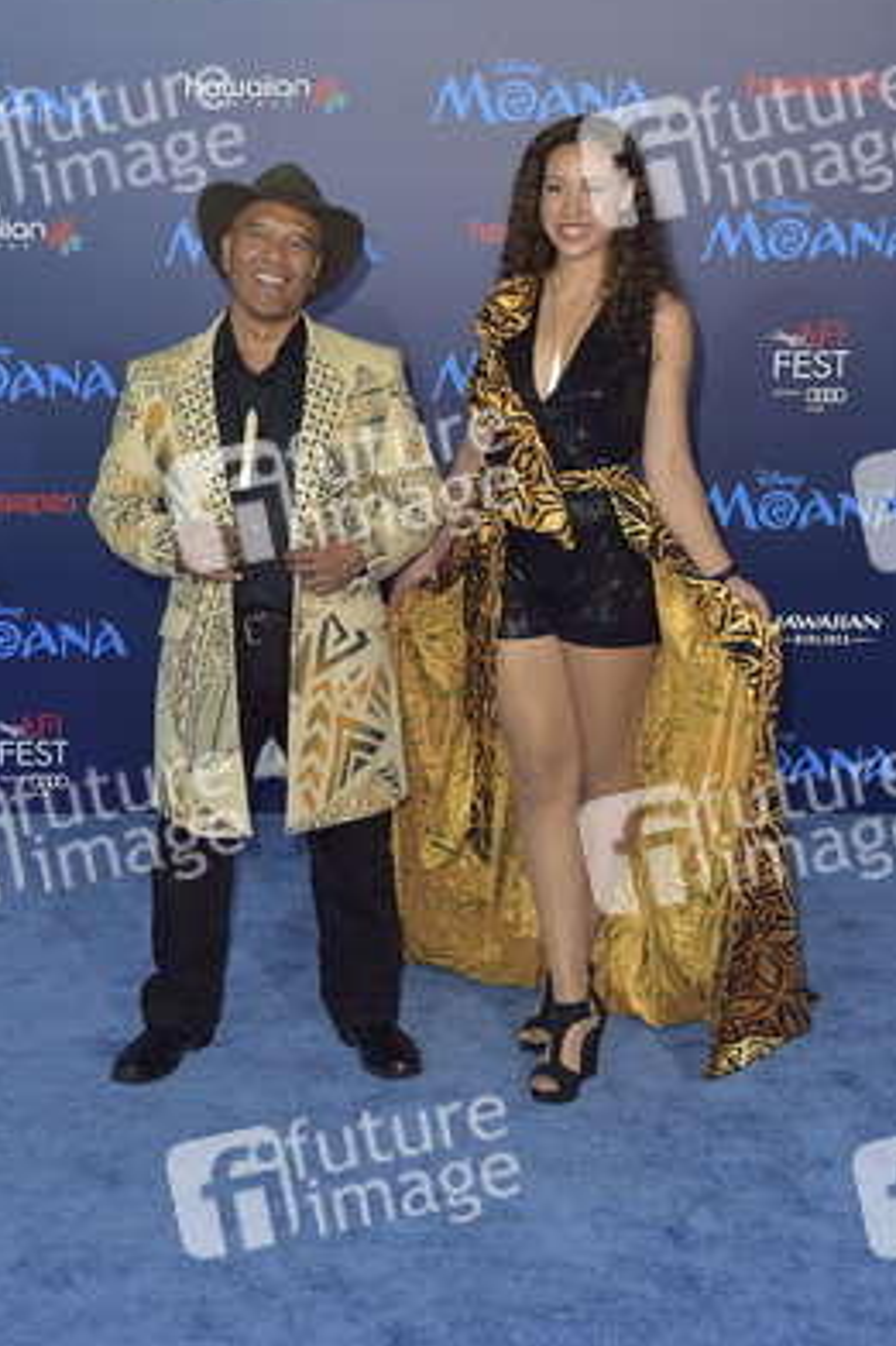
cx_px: 445
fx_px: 1831
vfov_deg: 40.4
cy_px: 663
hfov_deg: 27.5
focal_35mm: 49
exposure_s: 1/320
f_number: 4.5
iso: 400
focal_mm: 48
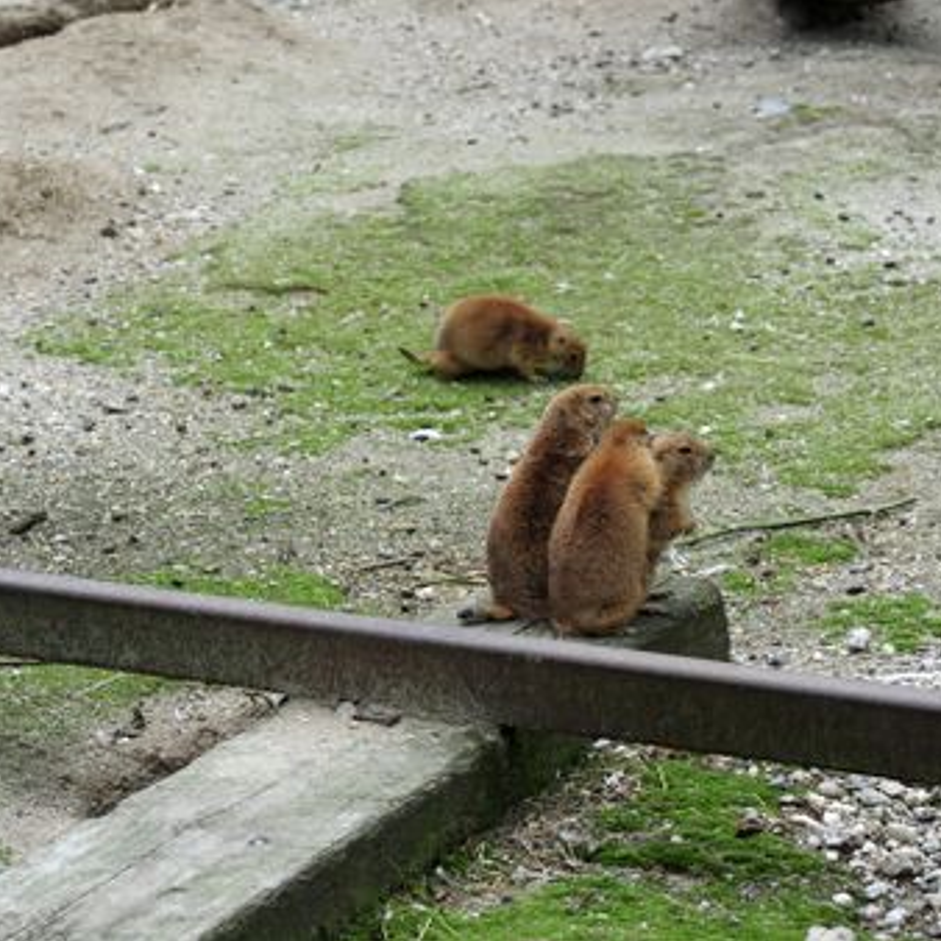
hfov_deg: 12.9
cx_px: 334
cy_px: 469
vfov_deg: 12.9
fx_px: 4152
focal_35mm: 135
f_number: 8
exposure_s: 1/250
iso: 200
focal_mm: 105
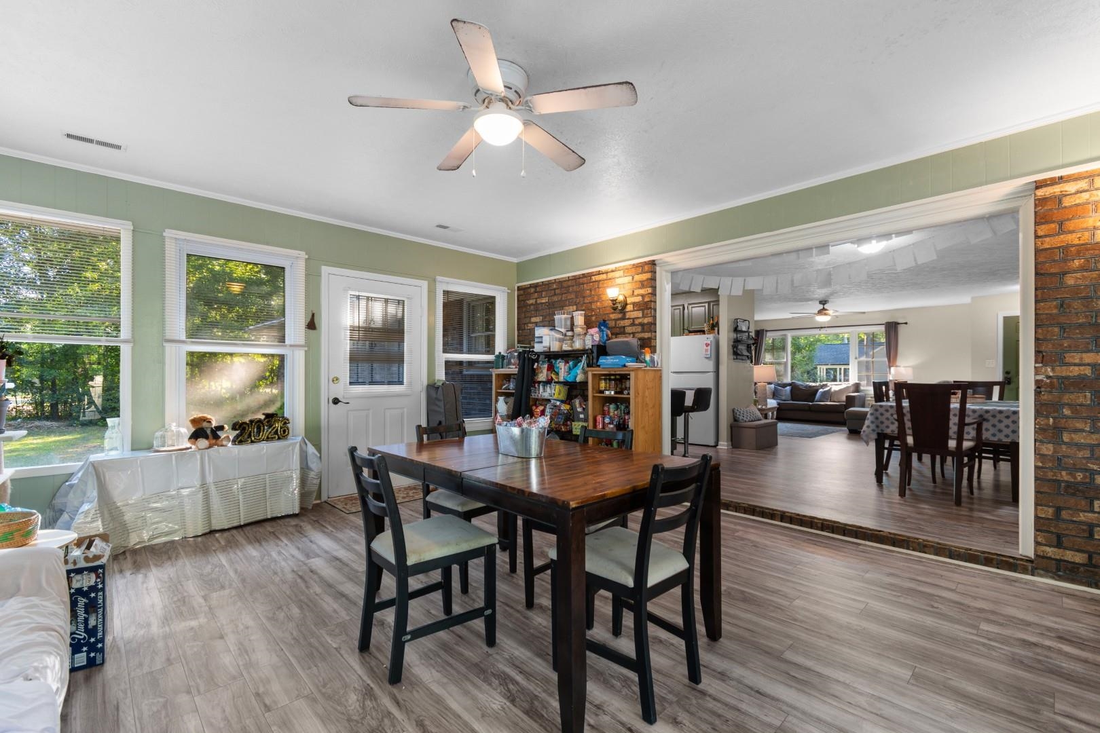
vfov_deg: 77.3
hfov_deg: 100.4
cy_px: 366
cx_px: 550
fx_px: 458
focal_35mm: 15
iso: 100
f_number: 4.5
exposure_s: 1/6
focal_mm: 10
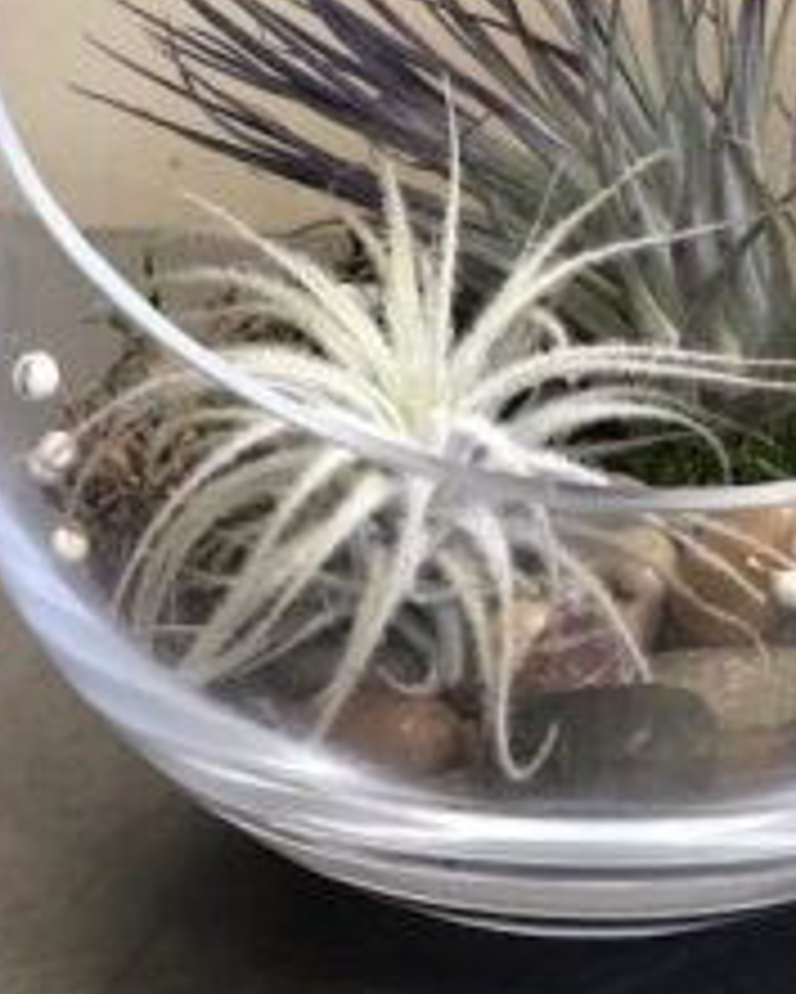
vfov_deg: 19.1
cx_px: 589
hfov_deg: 15.5
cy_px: 184
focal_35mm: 99
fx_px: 2913
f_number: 2.4
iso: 125
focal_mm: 6
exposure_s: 1/24
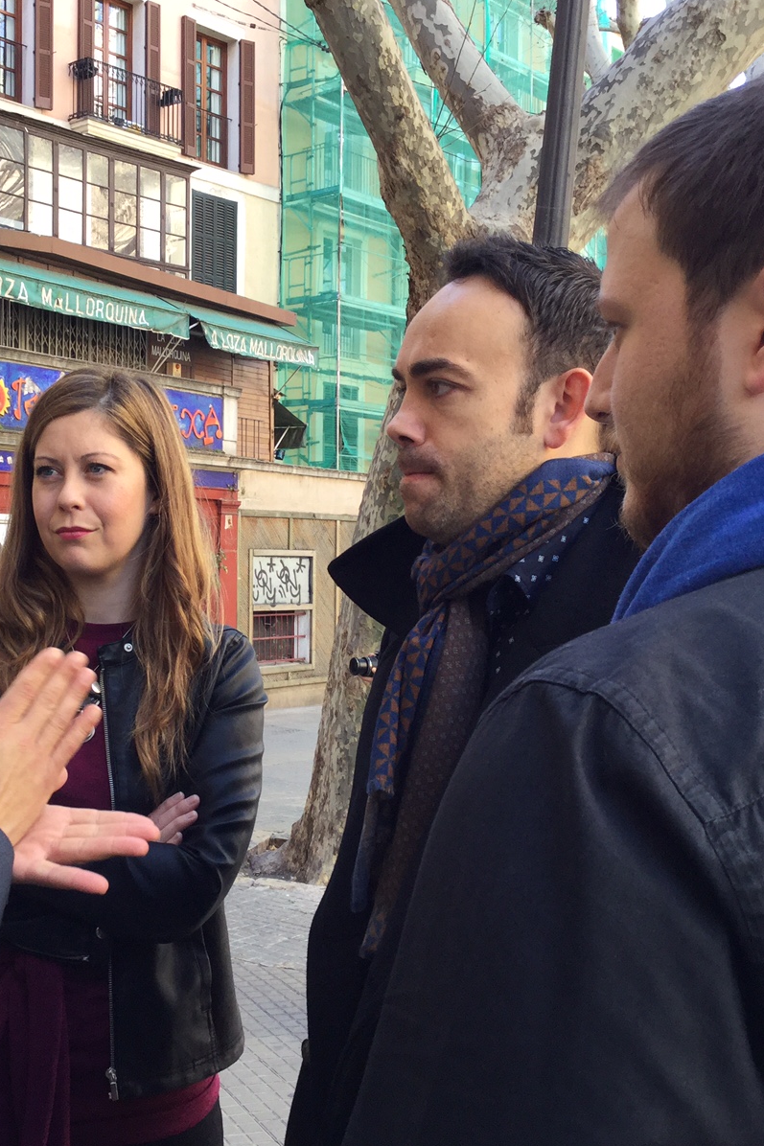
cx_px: 239
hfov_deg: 30.2
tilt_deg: -0.9
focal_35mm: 44
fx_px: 1401
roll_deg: +0.8
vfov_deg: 44.5
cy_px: 580
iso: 40
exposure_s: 1/100
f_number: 2.4
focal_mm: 3.3
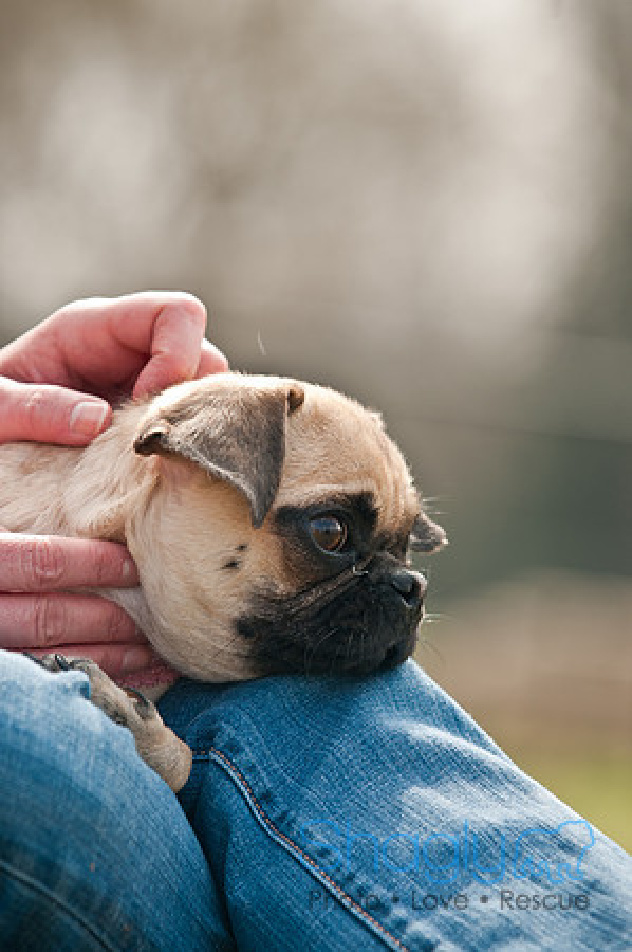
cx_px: 316
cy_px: 476
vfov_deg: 8.9
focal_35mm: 232
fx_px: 6136
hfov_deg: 5.9
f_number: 5
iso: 200
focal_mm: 155
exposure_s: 1/320
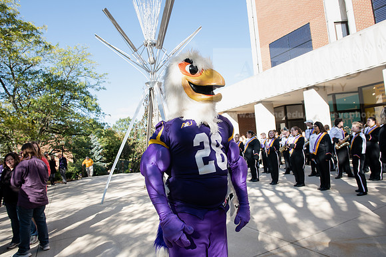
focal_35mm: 24
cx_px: 193
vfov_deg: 53.2
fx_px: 257
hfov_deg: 73.7
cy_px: 128
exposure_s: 1/320
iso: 400
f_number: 7.1
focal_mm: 24
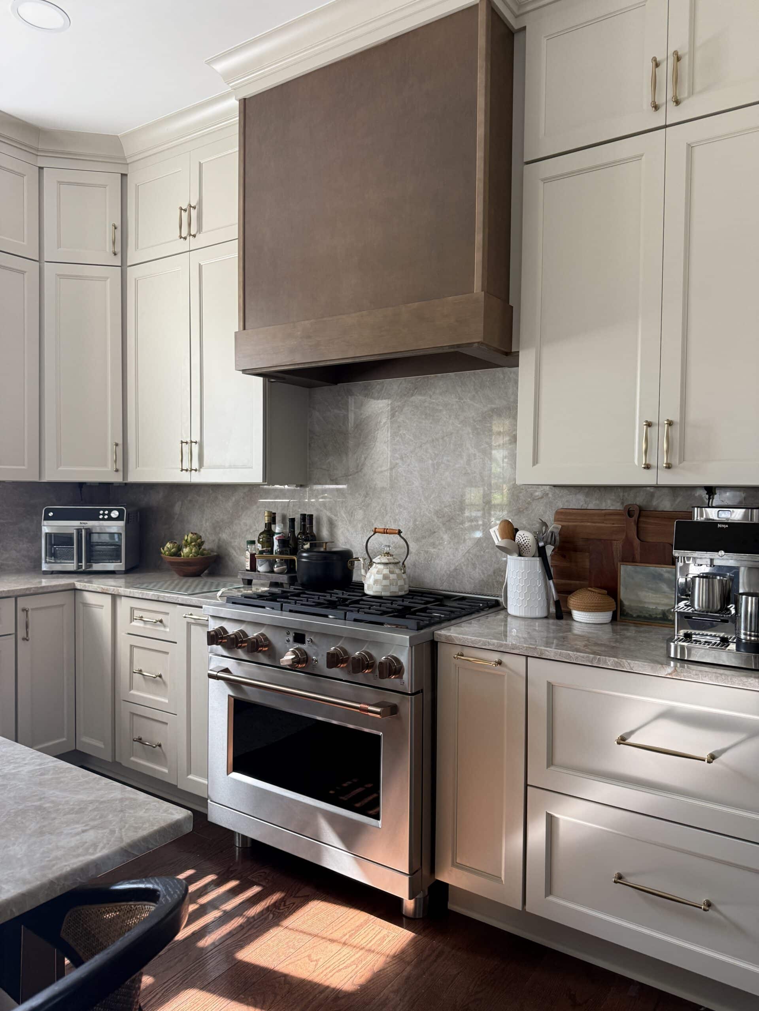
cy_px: 506
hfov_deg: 56.8
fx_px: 702
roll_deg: +0.3
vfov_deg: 71.6
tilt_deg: -0.6
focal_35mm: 24
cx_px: 380
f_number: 1.78
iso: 200
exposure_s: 1/60
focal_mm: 6.76
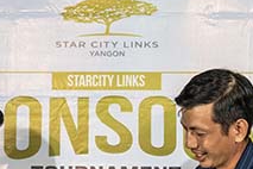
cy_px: 370
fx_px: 1300
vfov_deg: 7.1
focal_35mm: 185
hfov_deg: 11.1
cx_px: 95
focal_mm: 41
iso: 2000
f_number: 5
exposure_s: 1/200
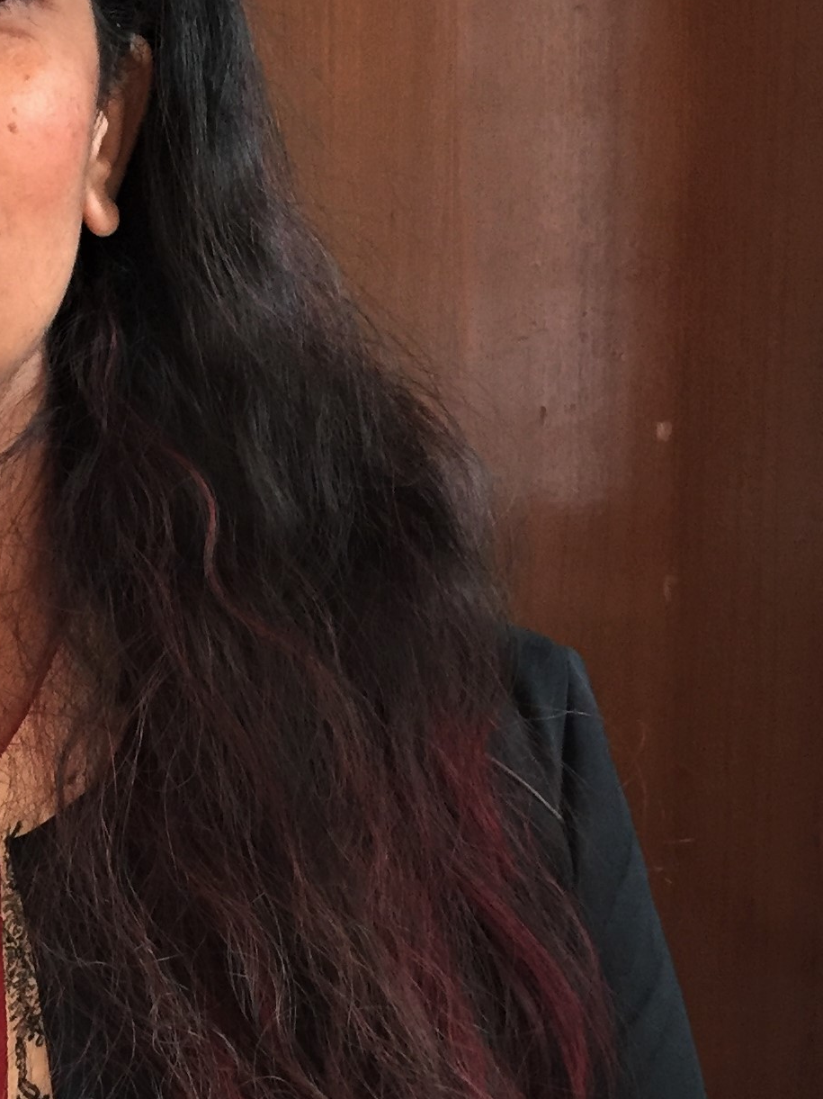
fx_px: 2125
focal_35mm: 67
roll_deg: +0.6
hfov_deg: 21.6
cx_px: 134
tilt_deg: -12.7
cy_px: 460
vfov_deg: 28.9
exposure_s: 1/33
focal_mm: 4.15
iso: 200
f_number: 2.2
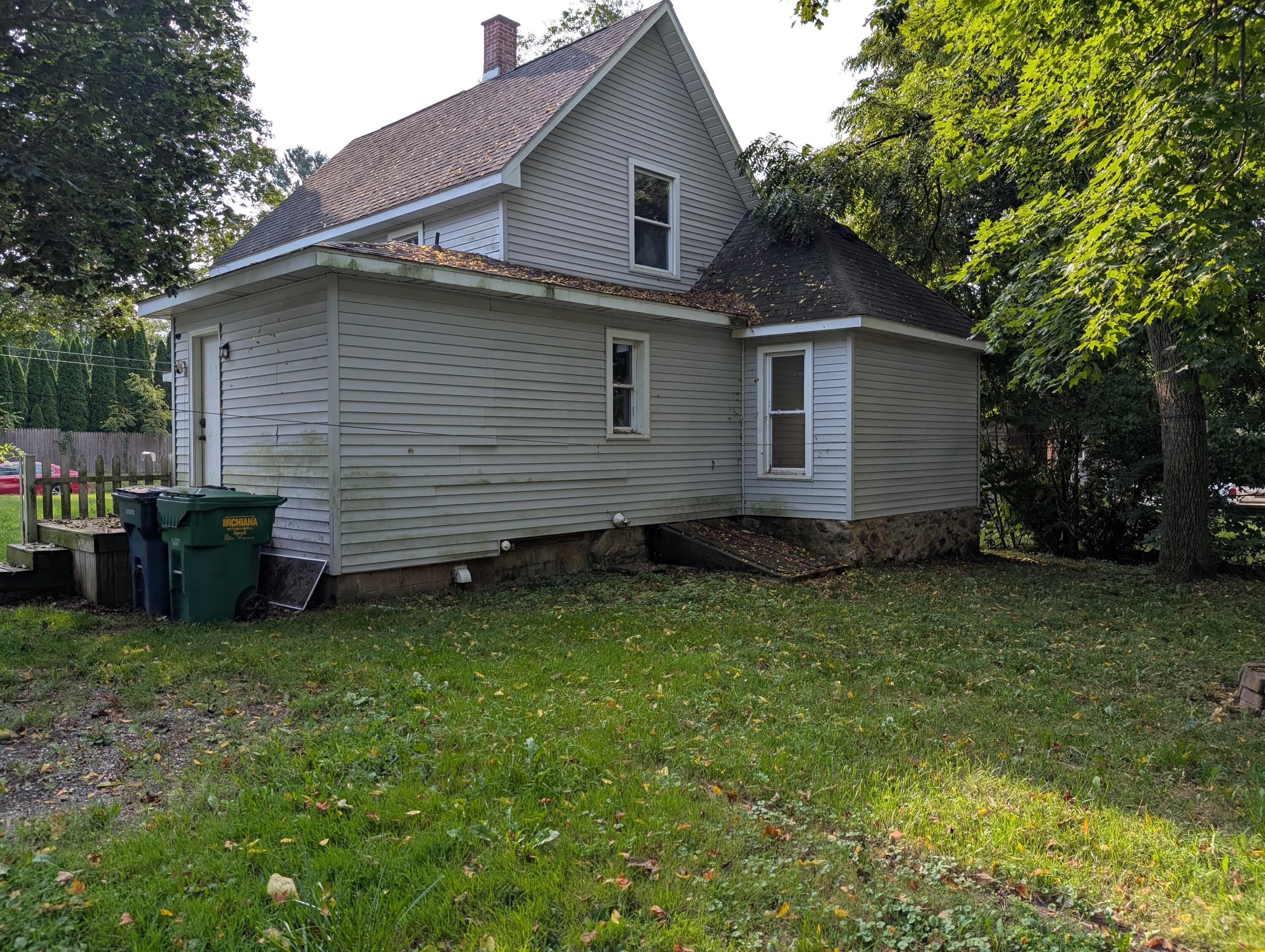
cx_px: 632
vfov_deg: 56.9
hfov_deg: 71.5
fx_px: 878
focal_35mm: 24
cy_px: 476
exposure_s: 1/373
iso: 23
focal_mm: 6.9
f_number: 1.68
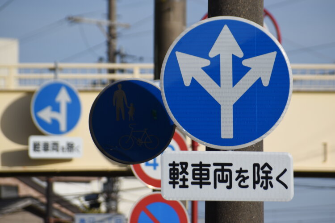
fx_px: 3071
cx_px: 168
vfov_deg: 4.2
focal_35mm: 330
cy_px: 112
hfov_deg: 6.2
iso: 100
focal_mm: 220
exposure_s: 1/500
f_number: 7.1
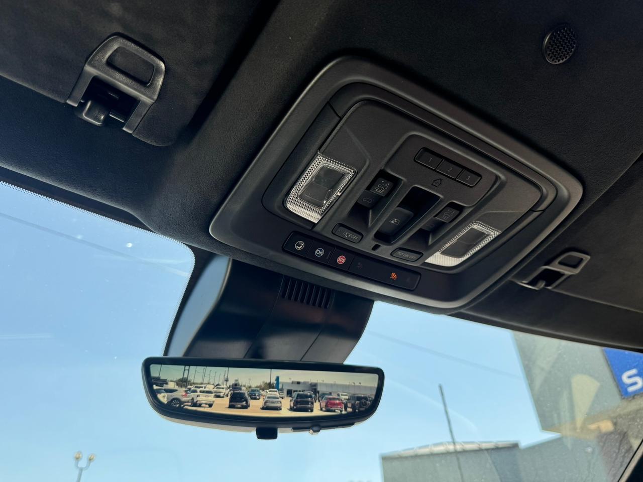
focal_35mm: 24
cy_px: 241
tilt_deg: +38.2
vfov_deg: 56.8
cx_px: 322
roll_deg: +1.7
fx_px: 446
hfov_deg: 71.6
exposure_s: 1/912
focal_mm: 6.76
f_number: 1.78
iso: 80
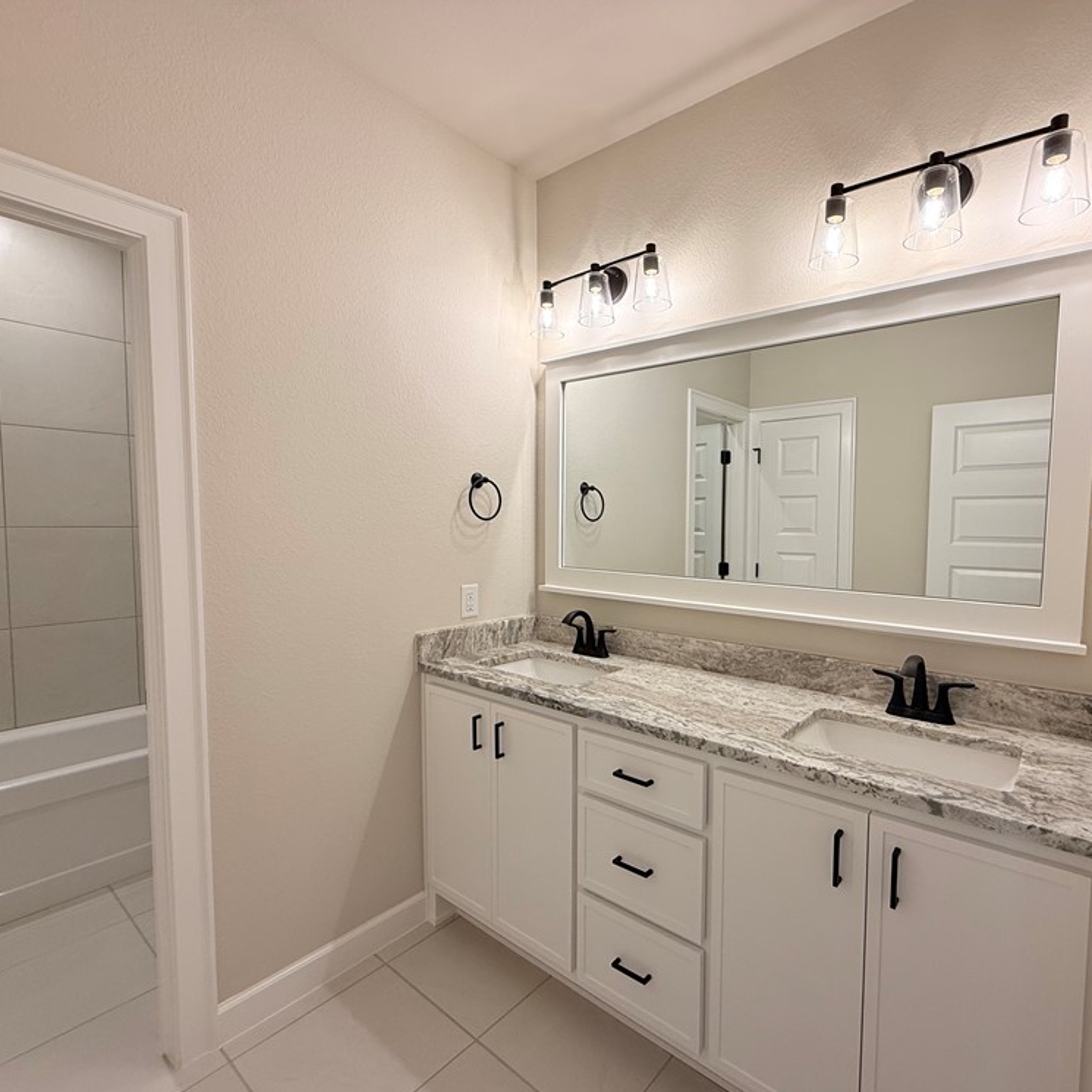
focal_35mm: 17
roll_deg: -0.4
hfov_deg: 83.6
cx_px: 614
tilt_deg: -3.2
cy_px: 556
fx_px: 607
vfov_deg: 84.0
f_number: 2.2
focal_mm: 2.22
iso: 100
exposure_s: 1/120
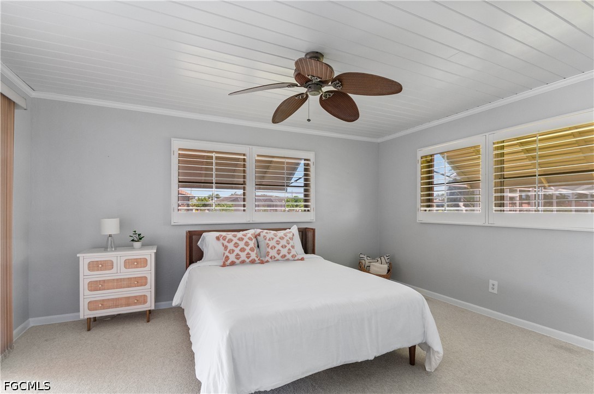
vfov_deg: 71.9
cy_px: 197
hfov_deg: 95.1
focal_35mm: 16
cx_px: 297
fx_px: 272
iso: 200
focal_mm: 11
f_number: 8
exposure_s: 1/4
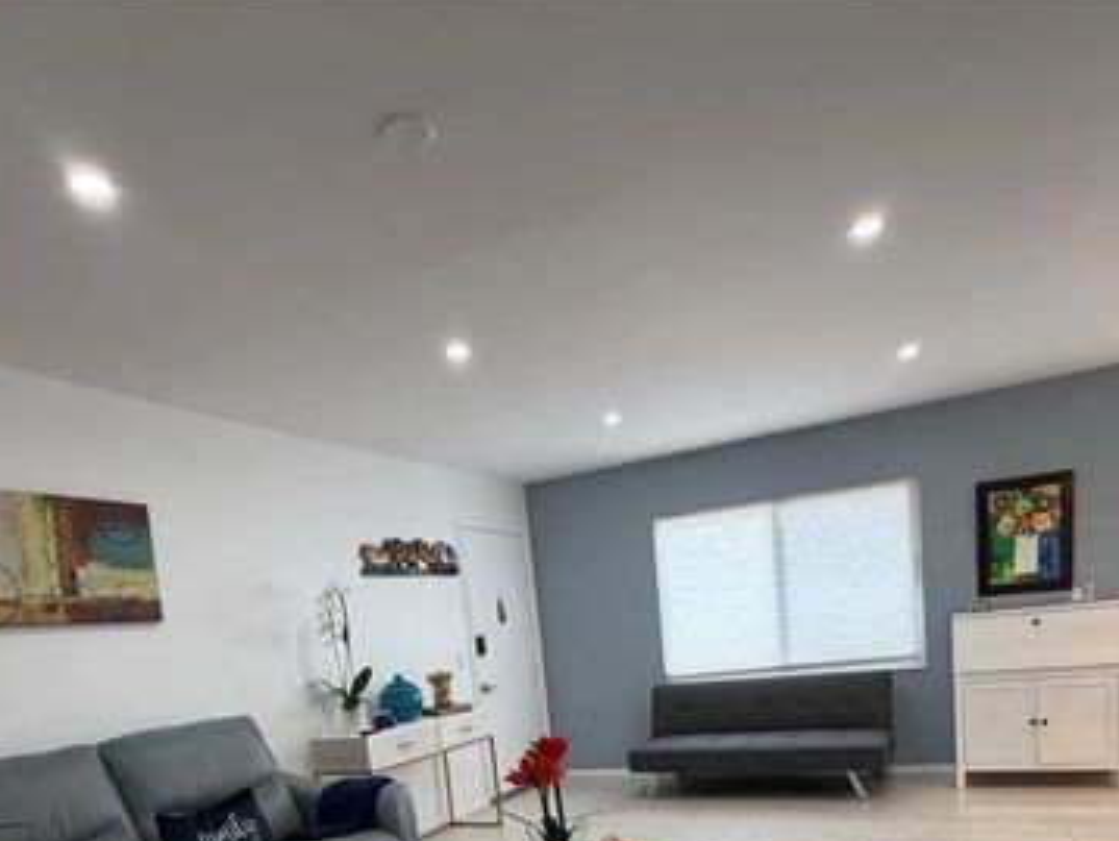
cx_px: 572
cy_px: 738
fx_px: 809
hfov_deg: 69.3
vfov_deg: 49.6
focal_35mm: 25
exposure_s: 1/121
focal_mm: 2.22
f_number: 2.2
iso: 200
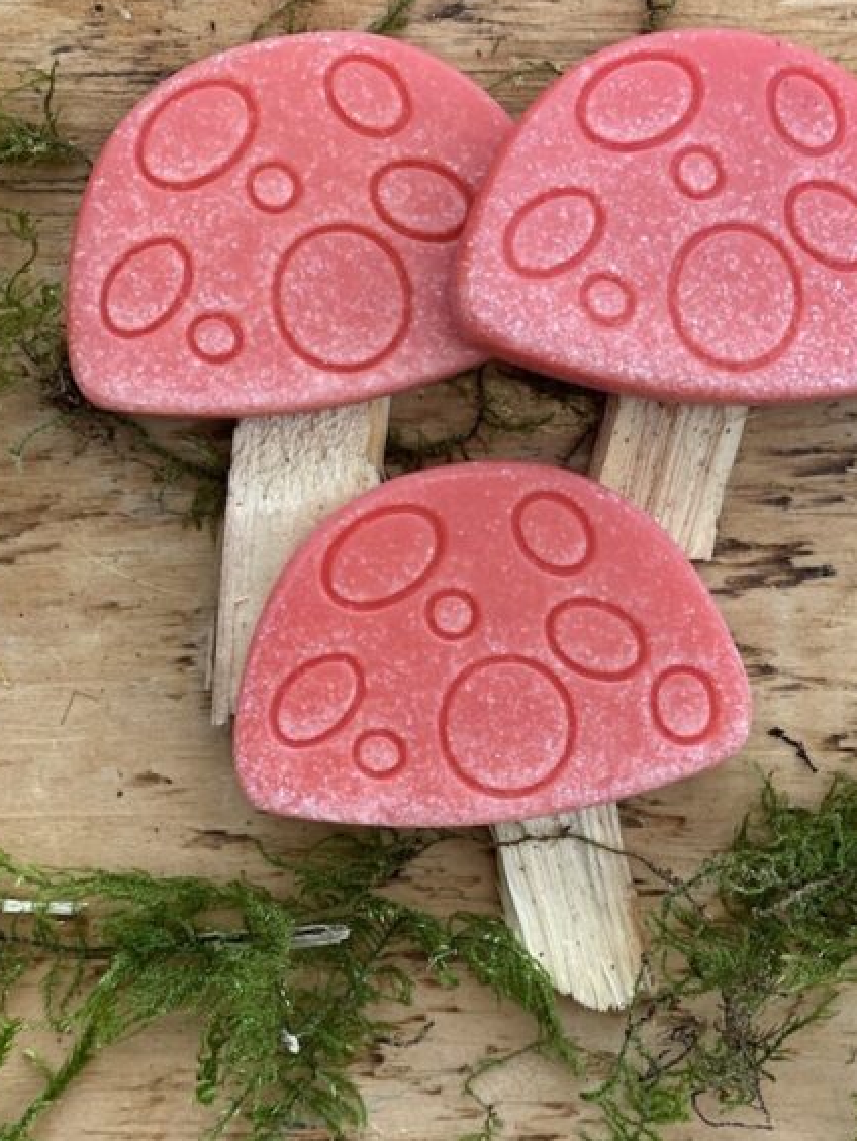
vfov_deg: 28.2
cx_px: 508
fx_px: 2277
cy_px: 545
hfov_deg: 21.3
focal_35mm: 69
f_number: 2
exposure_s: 1/122
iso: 64
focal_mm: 6
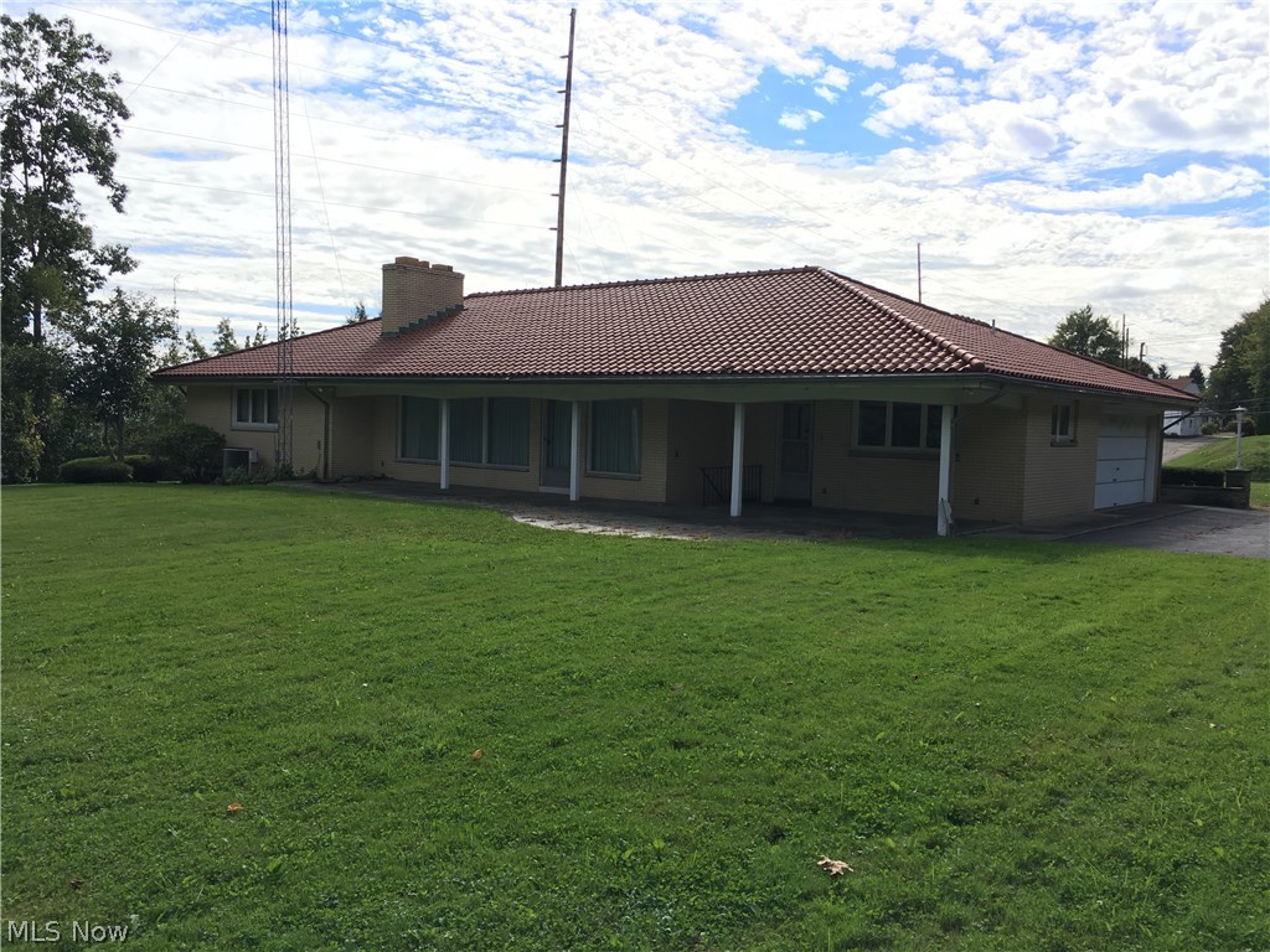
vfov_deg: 48.2
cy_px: 476
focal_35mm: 29
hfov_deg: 61.7
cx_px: 635
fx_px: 1064
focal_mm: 4.15
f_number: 2.2
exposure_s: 1/1083
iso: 25
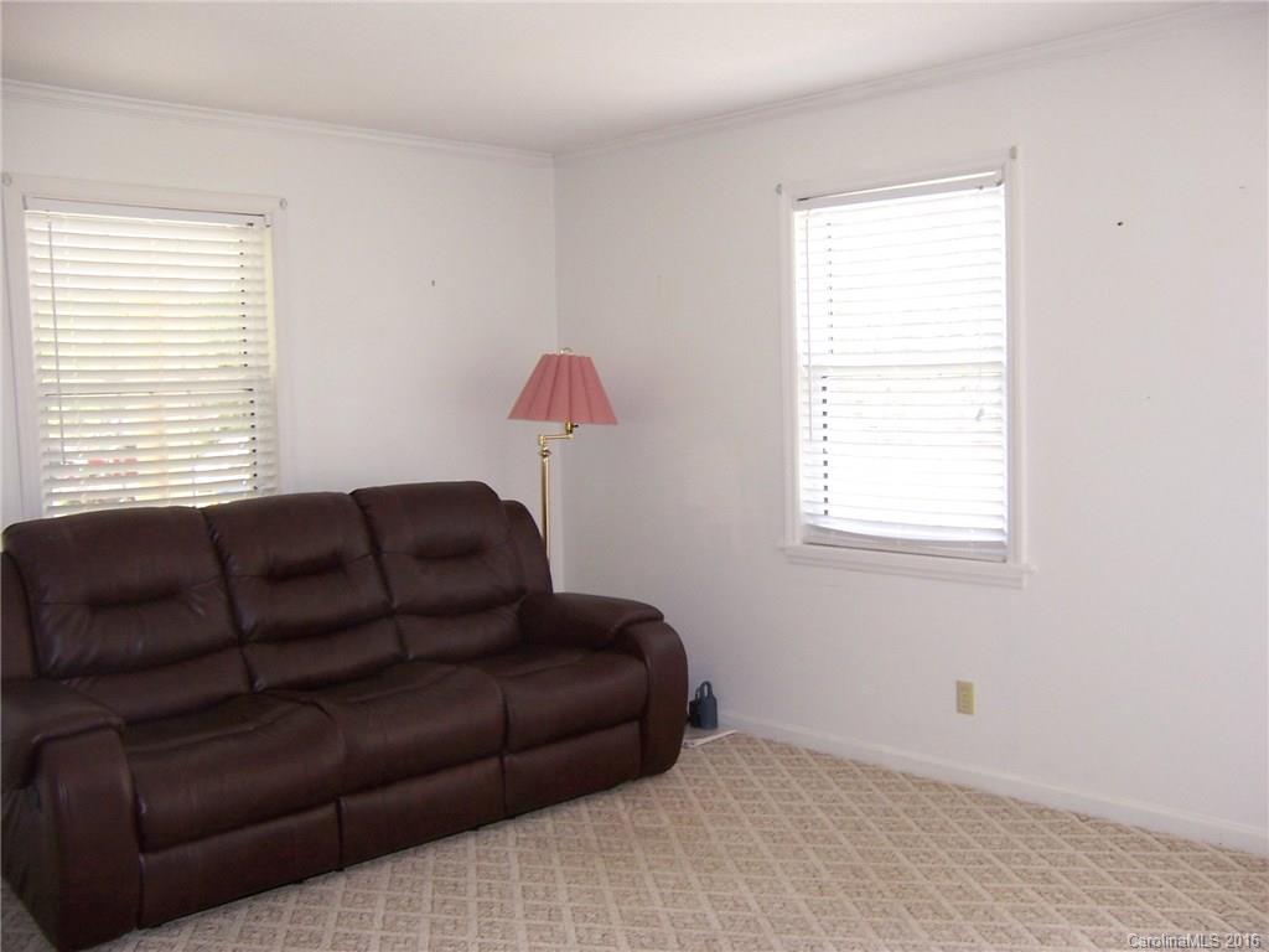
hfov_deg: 55.4
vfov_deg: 42.9
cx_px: 634
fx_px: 1210
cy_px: 476
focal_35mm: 33
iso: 140
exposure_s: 1/90
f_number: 2.8
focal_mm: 5.5
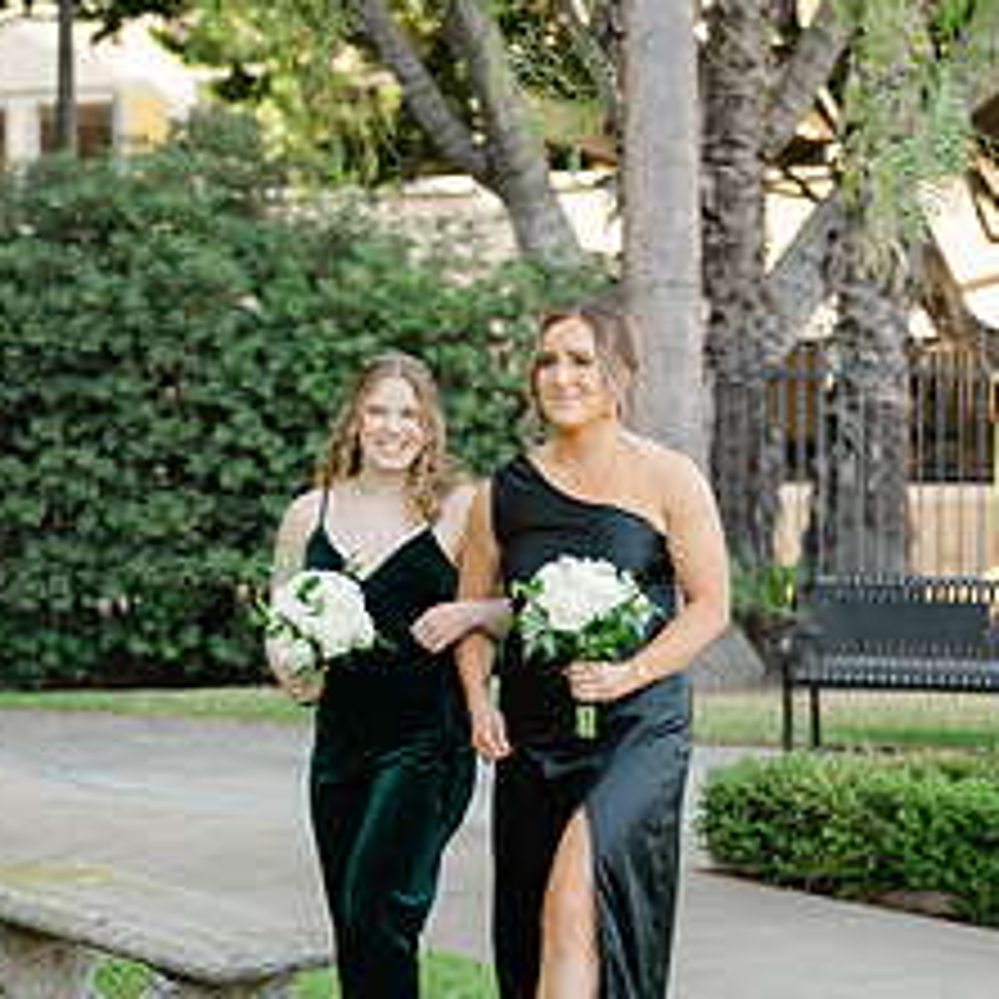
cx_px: 428
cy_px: 572
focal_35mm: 86
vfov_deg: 20.2
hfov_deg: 20.2
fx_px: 2808
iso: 100
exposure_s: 1/320
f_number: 1.8
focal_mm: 50
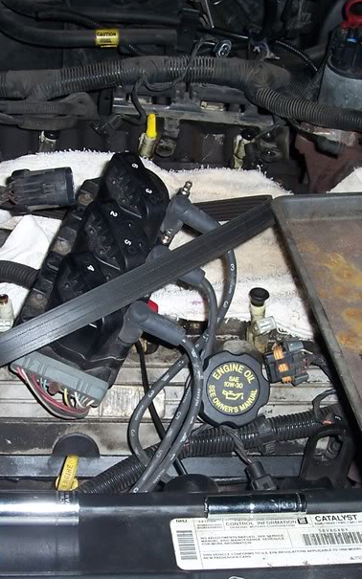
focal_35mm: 61
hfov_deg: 21.2
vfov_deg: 33.4
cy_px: 344
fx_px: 963
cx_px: 116
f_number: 2.7
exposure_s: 1/60
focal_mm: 5.6
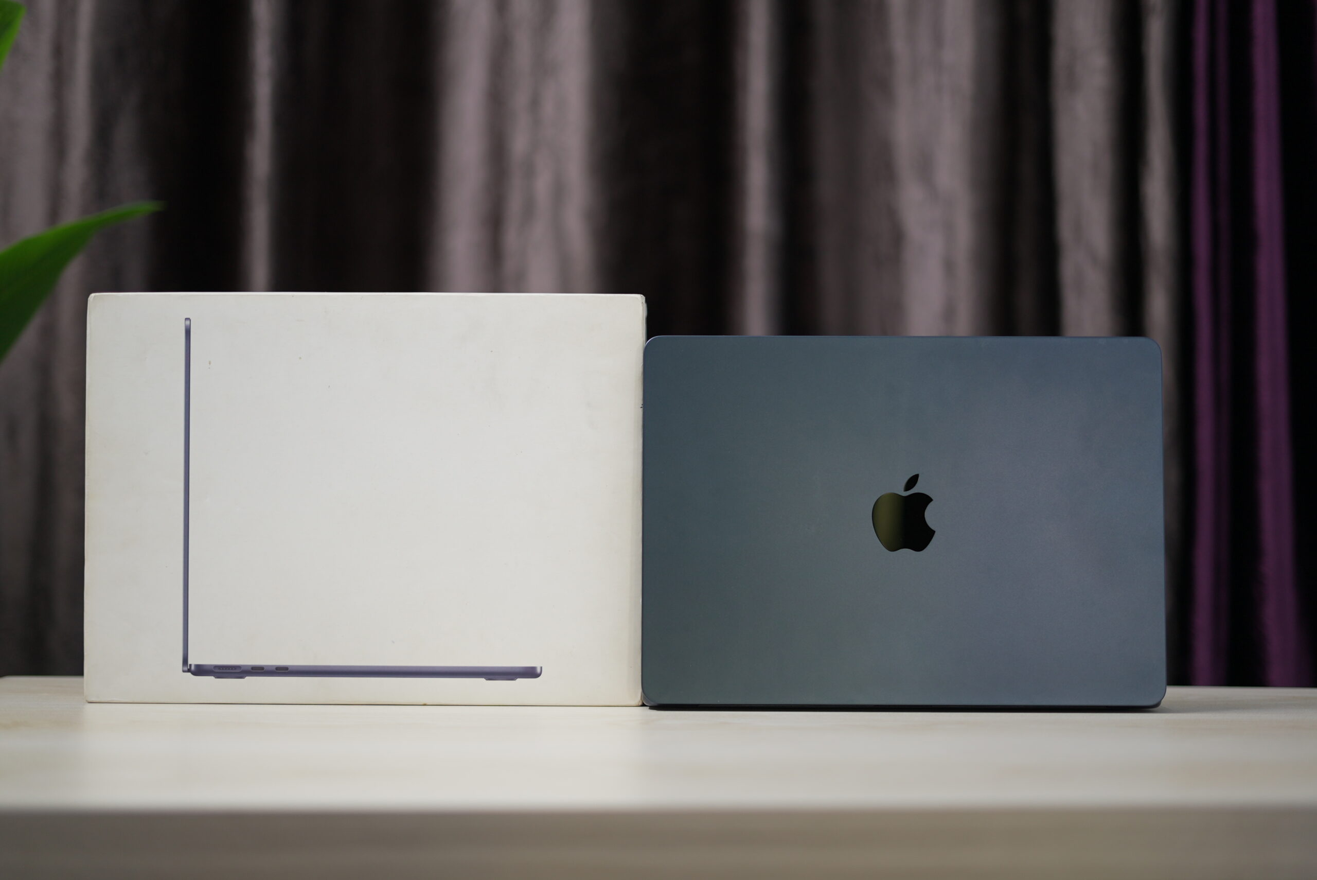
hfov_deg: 39.6
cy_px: 440
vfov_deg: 27.0
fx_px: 1830
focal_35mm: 50
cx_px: 658
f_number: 1.8
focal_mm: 50
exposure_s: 1/100
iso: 320
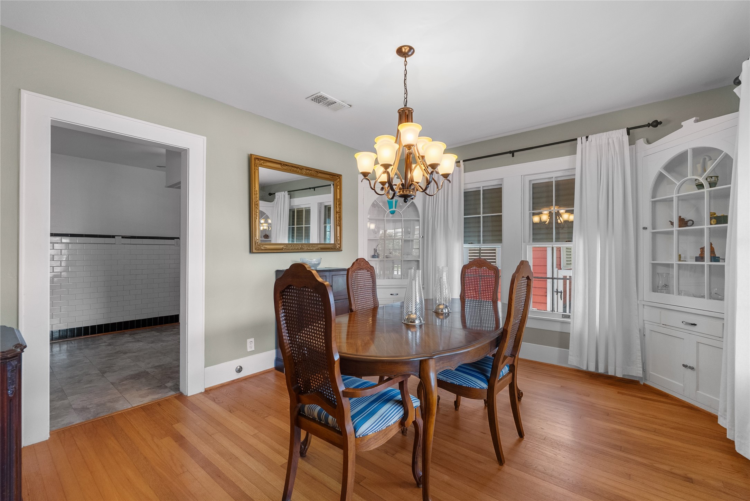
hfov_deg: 96.7
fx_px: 333
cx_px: 375
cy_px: 250
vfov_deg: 73.8
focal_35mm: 16
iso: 1000
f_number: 8
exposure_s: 1/10
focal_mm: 16
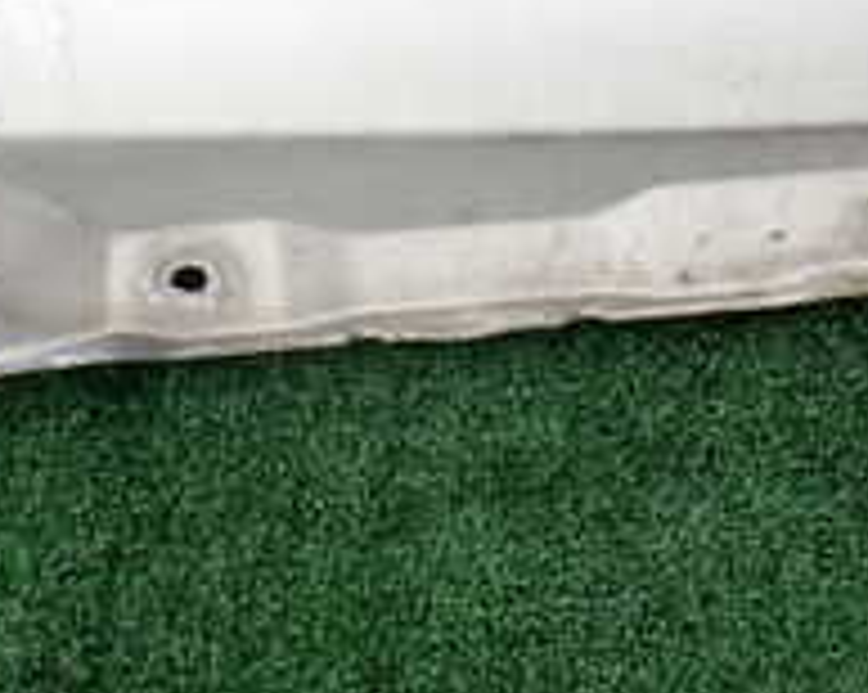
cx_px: 922
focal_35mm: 91
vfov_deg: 16.3
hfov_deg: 20.2
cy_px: -94
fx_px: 2335
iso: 100
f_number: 3.2
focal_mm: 5.4
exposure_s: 1/320
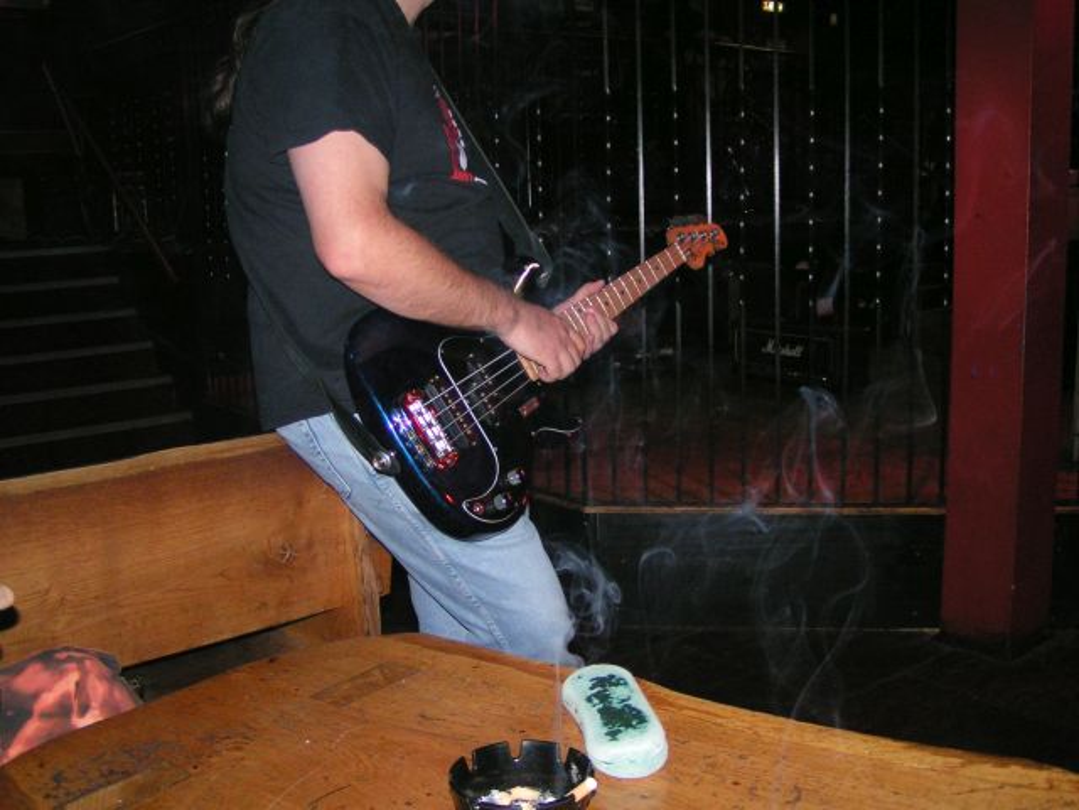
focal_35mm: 38
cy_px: 405
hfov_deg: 49.0
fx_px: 1184
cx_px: 540
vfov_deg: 37.7
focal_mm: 5.8
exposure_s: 1/40
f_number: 2.8
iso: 200
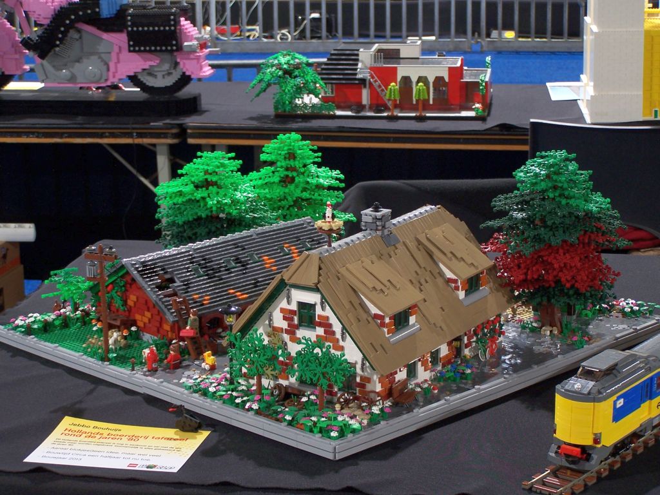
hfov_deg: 23.8
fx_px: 1563
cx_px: 330
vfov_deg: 18.0
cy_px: 248
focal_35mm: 82
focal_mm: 13.7
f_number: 3.2
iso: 80
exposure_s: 1/2
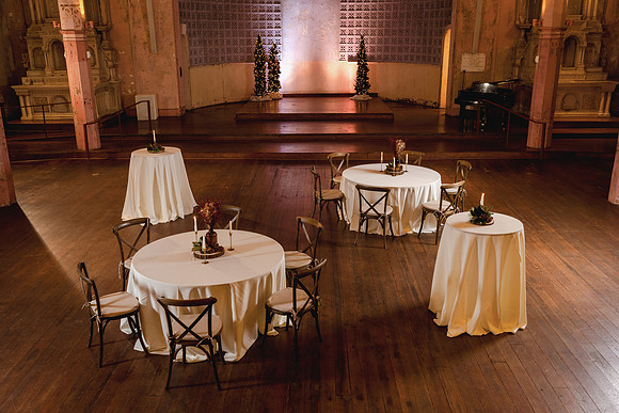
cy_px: 206
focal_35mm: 35
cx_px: 310
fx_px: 602
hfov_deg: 54.4
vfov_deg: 37.9
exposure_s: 1/20
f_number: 5.6
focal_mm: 35
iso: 400
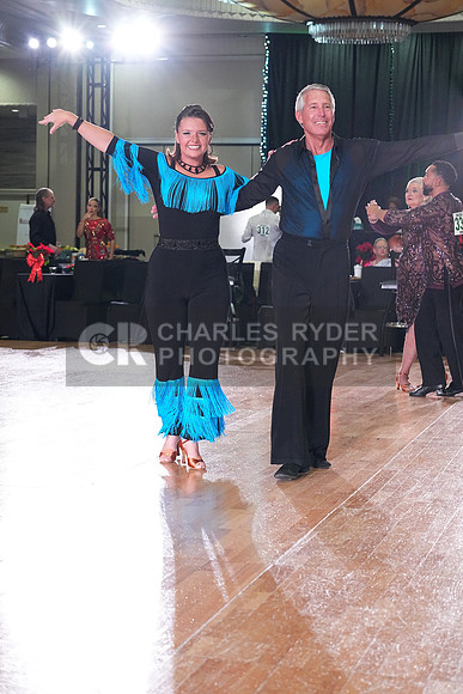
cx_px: 232
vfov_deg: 28.8
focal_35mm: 70
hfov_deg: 19.5
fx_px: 1350
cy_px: 347
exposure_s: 1/320
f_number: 5.6
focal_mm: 70
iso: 5000
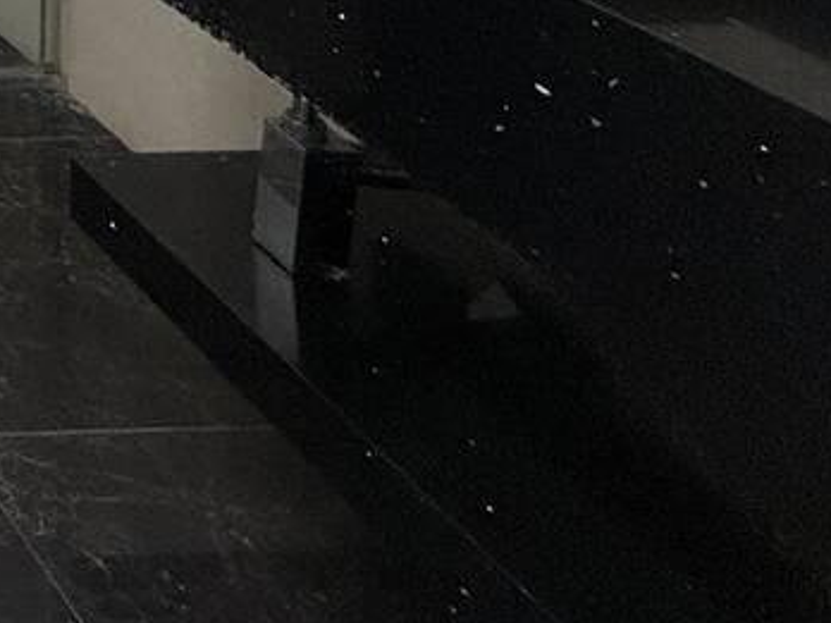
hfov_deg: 20.1
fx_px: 1392
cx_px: -764
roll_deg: +0.5
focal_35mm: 58
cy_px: -623
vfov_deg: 17.7
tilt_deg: -1.0
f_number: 2.2
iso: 250
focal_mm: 2.22
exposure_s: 1/99
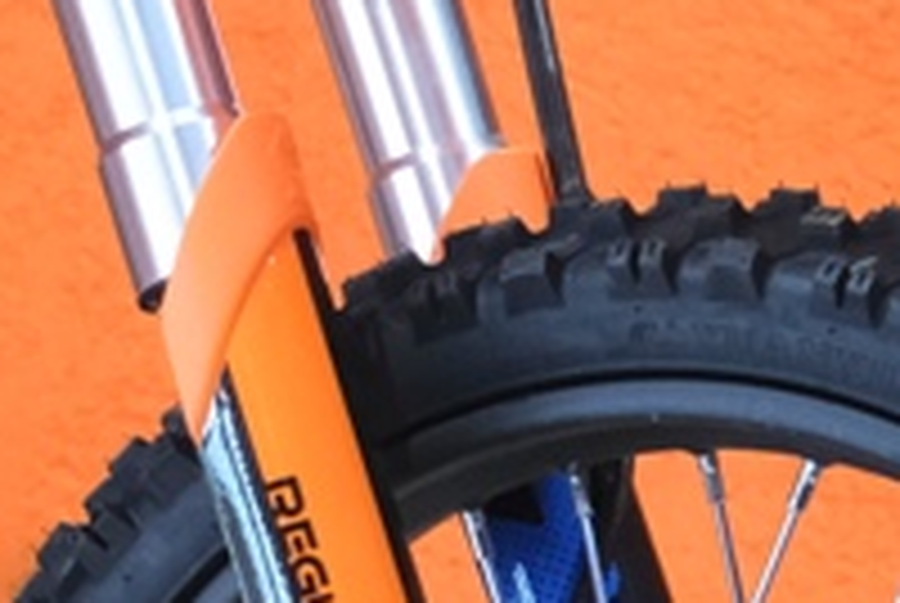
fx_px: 11191
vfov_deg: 3.1
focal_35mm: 447
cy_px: -191
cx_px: -680
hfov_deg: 4.6
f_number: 4
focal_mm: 37.6
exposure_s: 1/100
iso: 1600
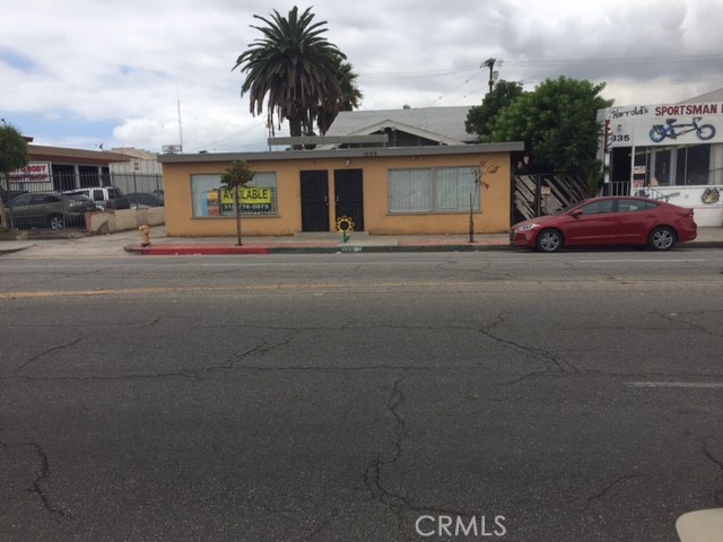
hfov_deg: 61.7
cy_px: 271
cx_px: 362
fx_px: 606
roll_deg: +0.8
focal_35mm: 29
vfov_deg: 48.2
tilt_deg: -7.9
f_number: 2.2
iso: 32
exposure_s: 1/2198
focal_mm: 4.15
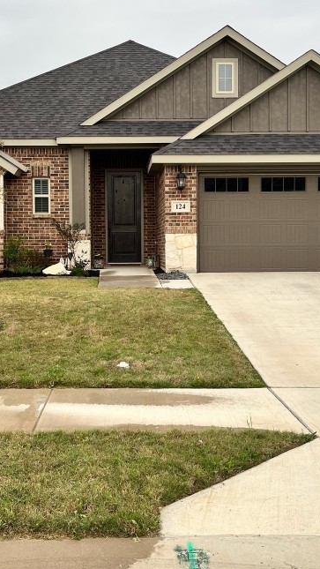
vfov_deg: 45.4
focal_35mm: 45
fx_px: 679
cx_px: 139
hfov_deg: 26.5
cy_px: 254
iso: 40
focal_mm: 5.1
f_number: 1.6
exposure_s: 1/168
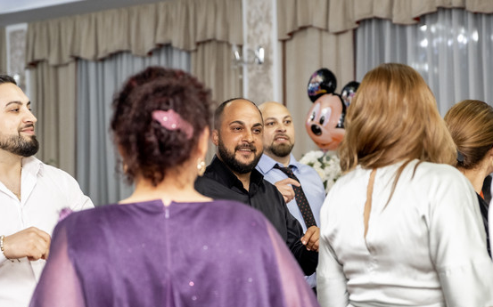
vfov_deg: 13.3
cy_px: 162
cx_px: 223
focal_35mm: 98
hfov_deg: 21.2
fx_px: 1316
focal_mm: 55
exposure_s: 1/160
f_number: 2.8
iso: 1250
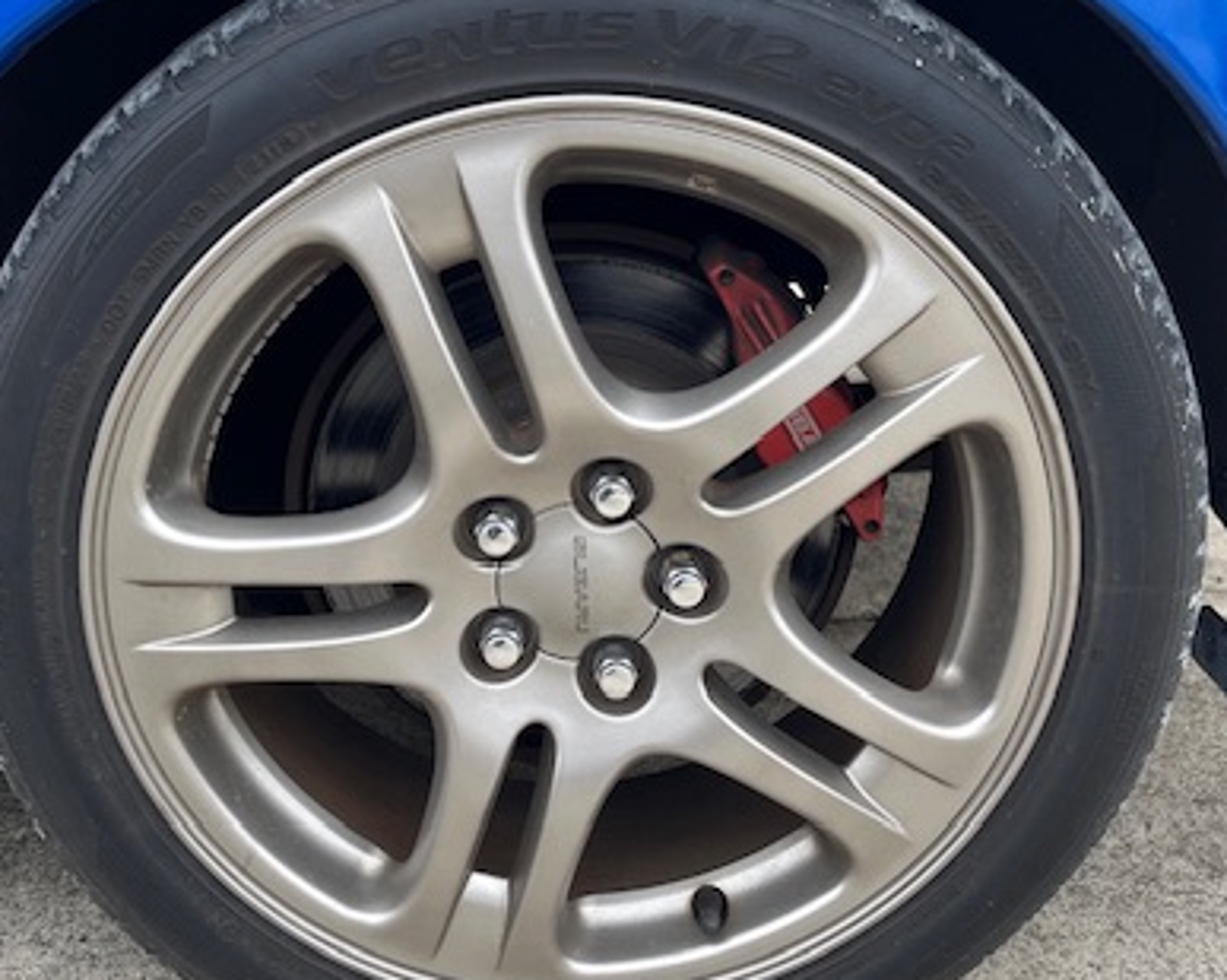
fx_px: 1524
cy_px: 438
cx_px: 561
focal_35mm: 42
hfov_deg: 43.8
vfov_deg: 35.6
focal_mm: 5.1
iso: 40
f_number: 1.6
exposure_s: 1/222
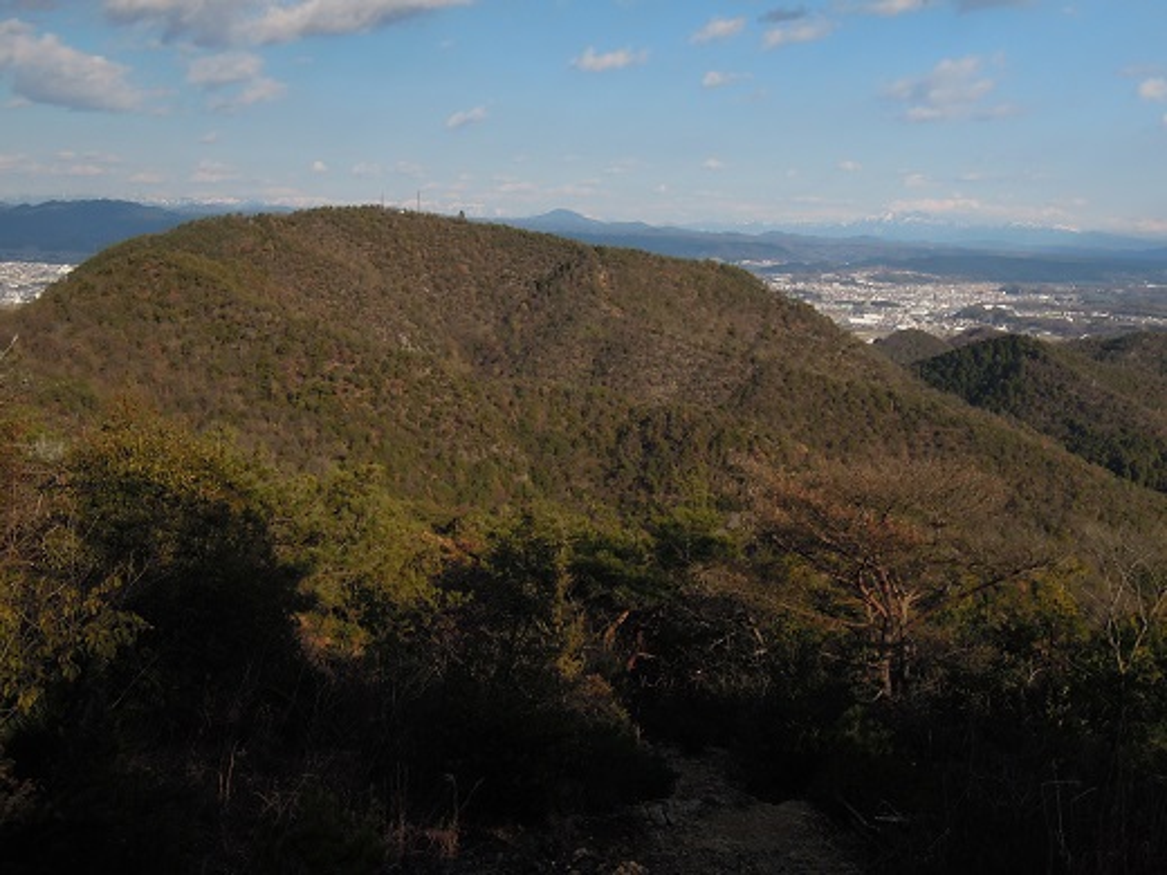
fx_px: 1349
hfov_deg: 46.8
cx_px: 584
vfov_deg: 36.0
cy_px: 438
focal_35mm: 40
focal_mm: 7.2
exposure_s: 1/1600
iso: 160
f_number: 4.1
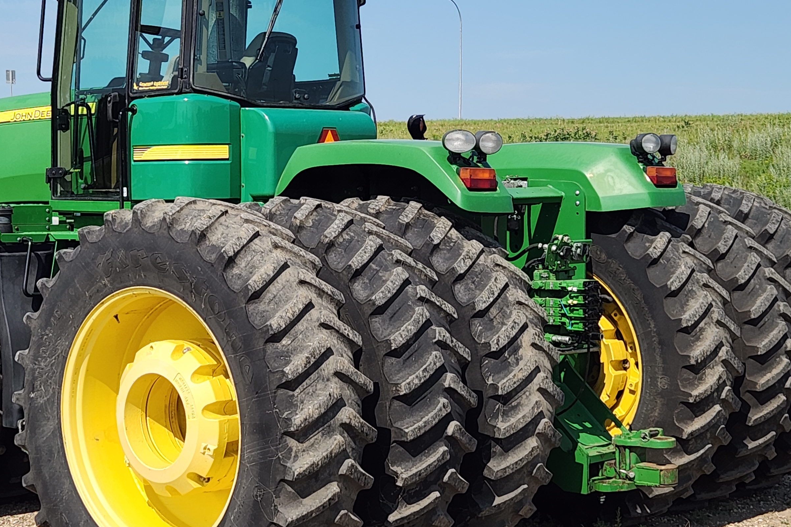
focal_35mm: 40
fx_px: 879
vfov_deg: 33.4
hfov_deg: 47.5
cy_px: 274
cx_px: 248
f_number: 1.8
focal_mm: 5.4
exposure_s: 1/1824
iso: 20
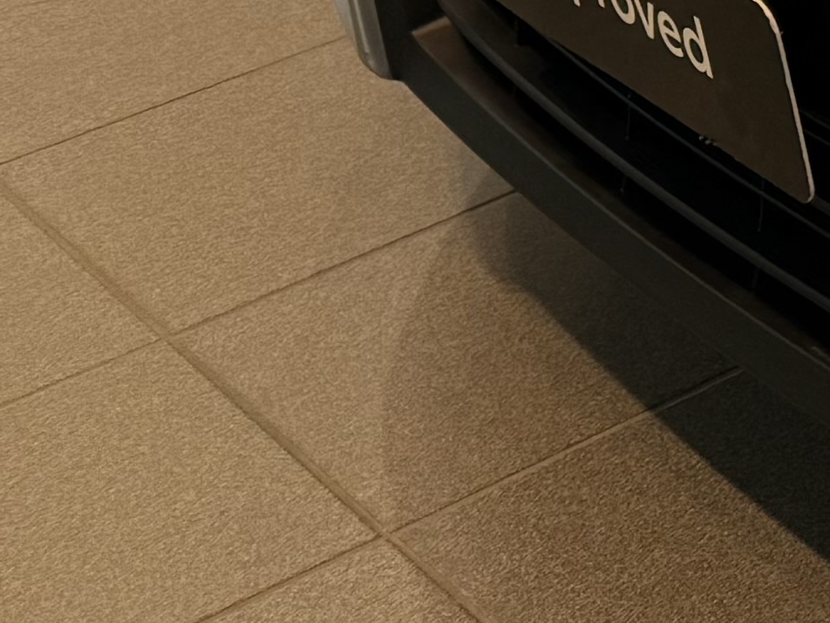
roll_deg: +0.5
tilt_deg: -18.7
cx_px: 2319
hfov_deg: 10.6
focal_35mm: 144
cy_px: -677
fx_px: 3453
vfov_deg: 9.5
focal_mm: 6.76
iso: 100
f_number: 1.78
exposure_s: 1/272
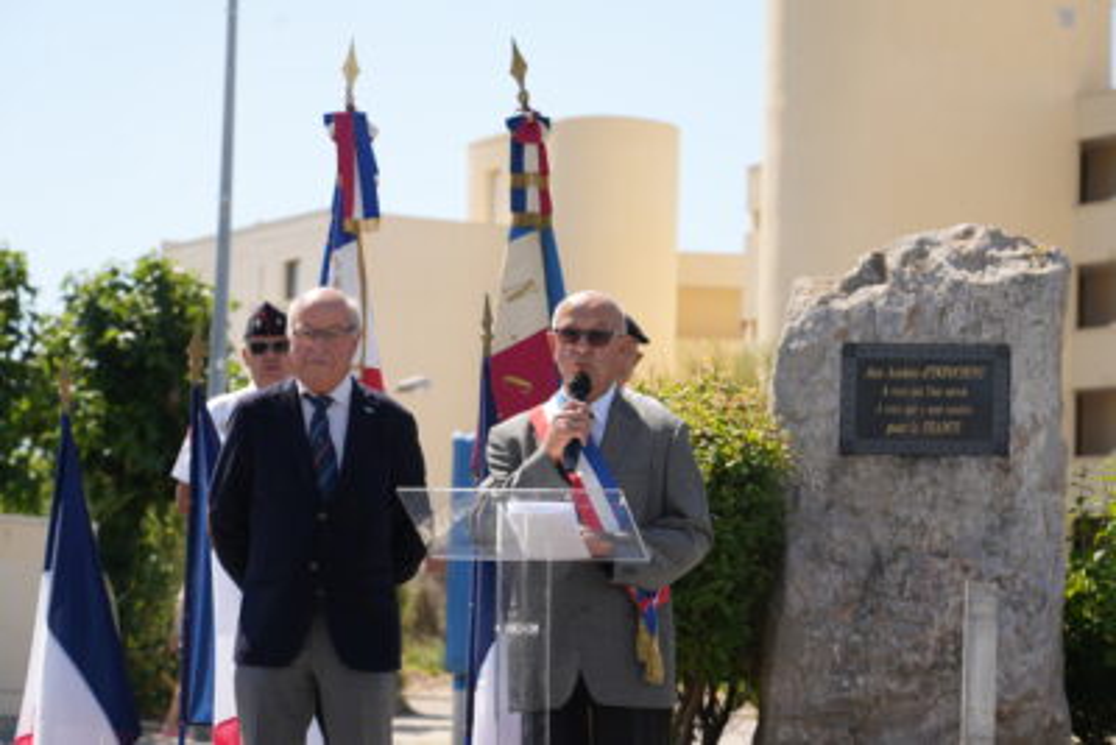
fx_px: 3256
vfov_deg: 13.1
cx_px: 558
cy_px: 372
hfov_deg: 19.4
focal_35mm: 105
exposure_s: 1/500
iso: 160
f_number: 5.6
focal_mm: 105
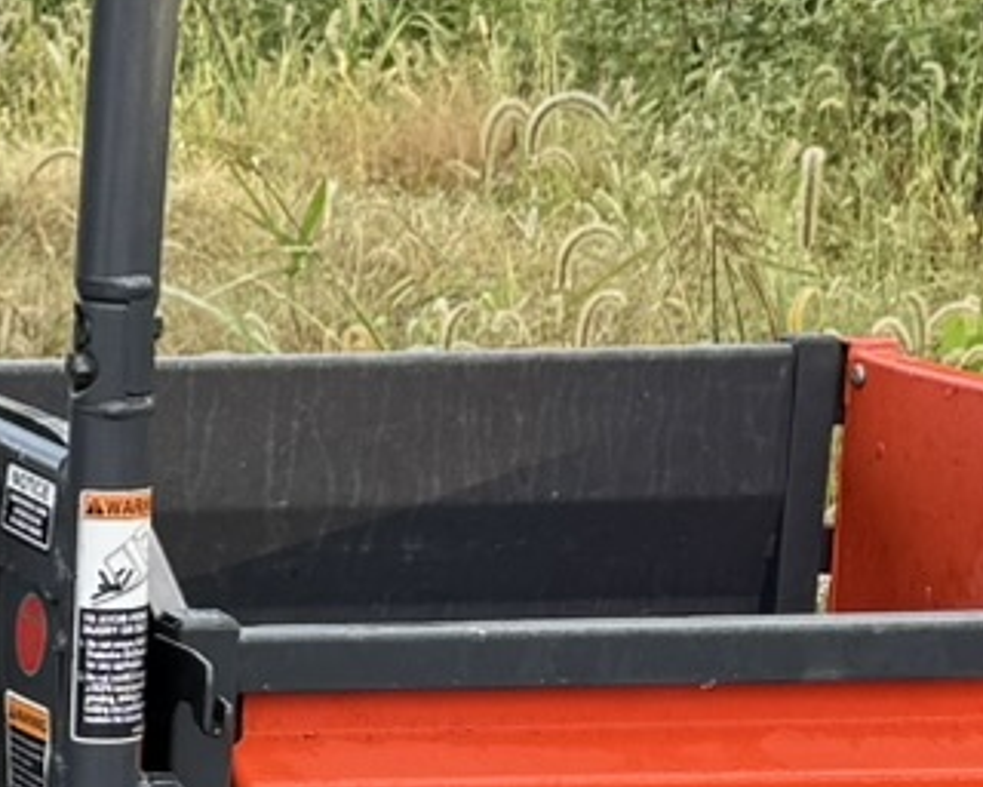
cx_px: -934
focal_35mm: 150
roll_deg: +2.1
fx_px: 4364
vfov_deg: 10.2
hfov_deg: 11.6
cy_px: 839
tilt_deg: -12.0
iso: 80
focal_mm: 6.76
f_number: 1.78
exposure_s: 1/322
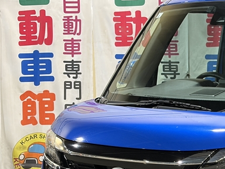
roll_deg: +0.7
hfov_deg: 15.7
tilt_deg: -8.7
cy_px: 163
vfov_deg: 12.0
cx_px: 249
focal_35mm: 122
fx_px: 793
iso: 125
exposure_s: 1/33
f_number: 1.6
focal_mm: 5.96
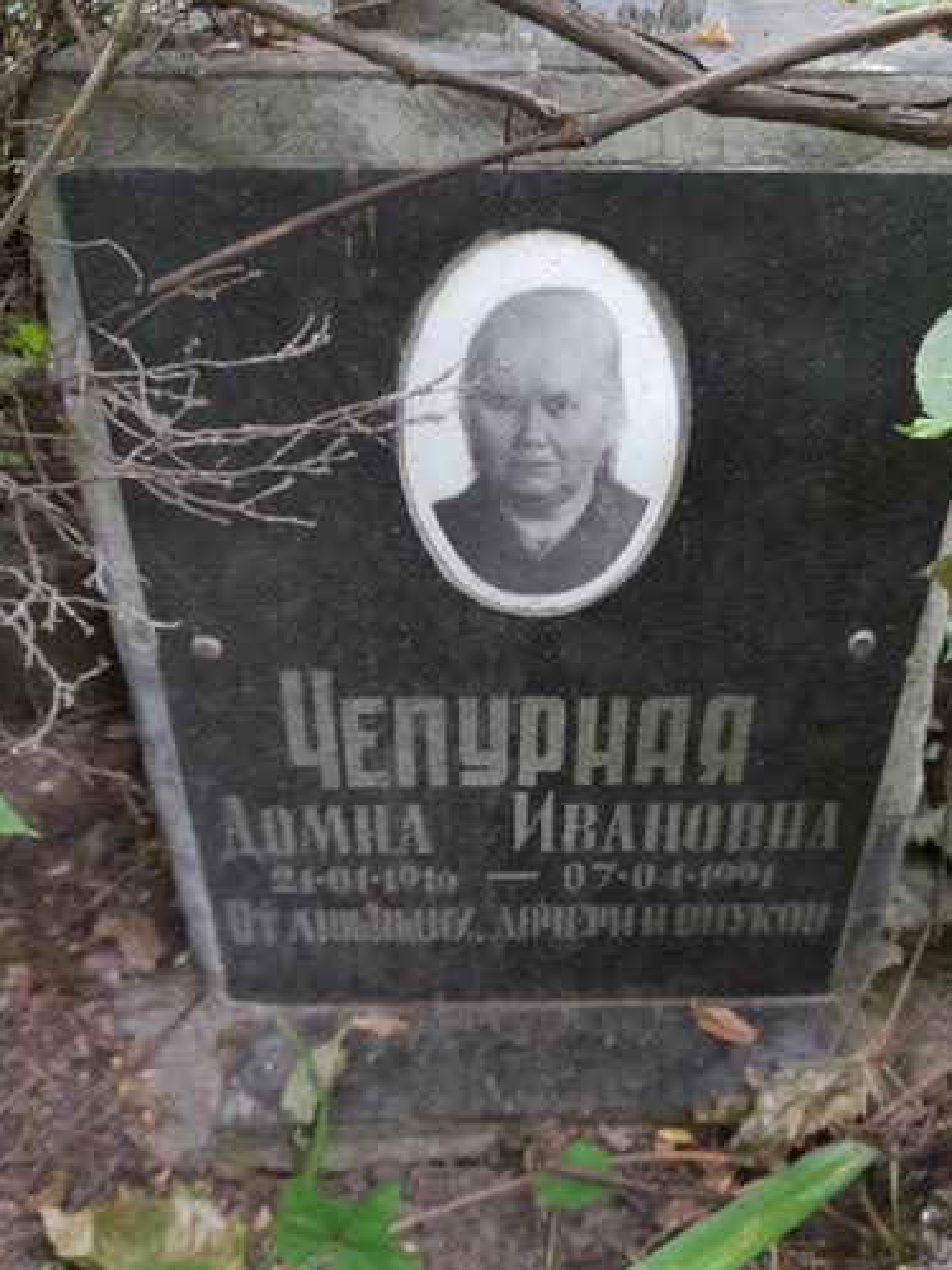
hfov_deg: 46.7
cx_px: 523
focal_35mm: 30
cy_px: 754
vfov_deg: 59.5
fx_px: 1100
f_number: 2
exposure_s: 1/50
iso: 160
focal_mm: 4.6
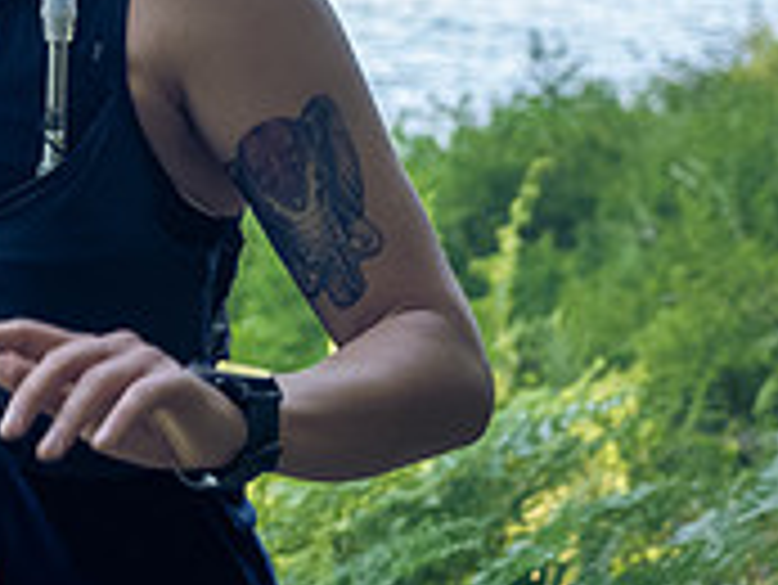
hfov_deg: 9.9
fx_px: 4363
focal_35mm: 194
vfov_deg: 7.7
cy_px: 169
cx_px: -378
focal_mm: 29
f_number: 2.8
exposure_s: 1/1000
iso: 1600
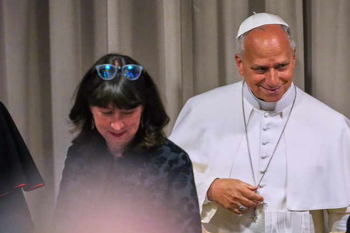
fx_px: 4577
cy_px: 125
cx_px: 258
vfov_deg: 2.9
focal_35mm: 471
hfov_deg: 4.4
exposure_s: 1/320
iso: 6400
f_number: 2.8
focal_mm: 300
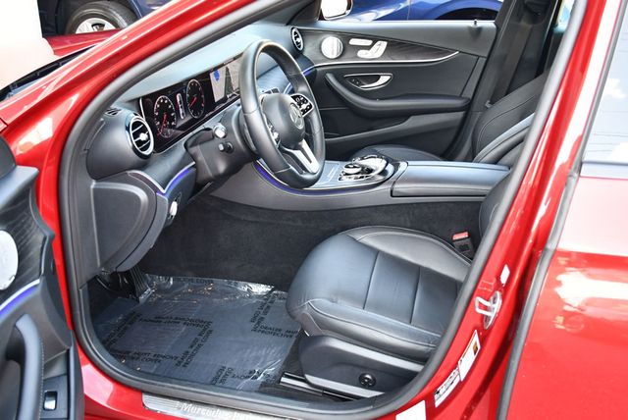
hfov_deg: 53.1
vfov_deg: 36.9
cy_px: 210
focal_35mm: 36
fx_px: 629
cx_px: 314
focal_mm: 18
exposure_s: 1/125
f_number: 3.5
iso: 800
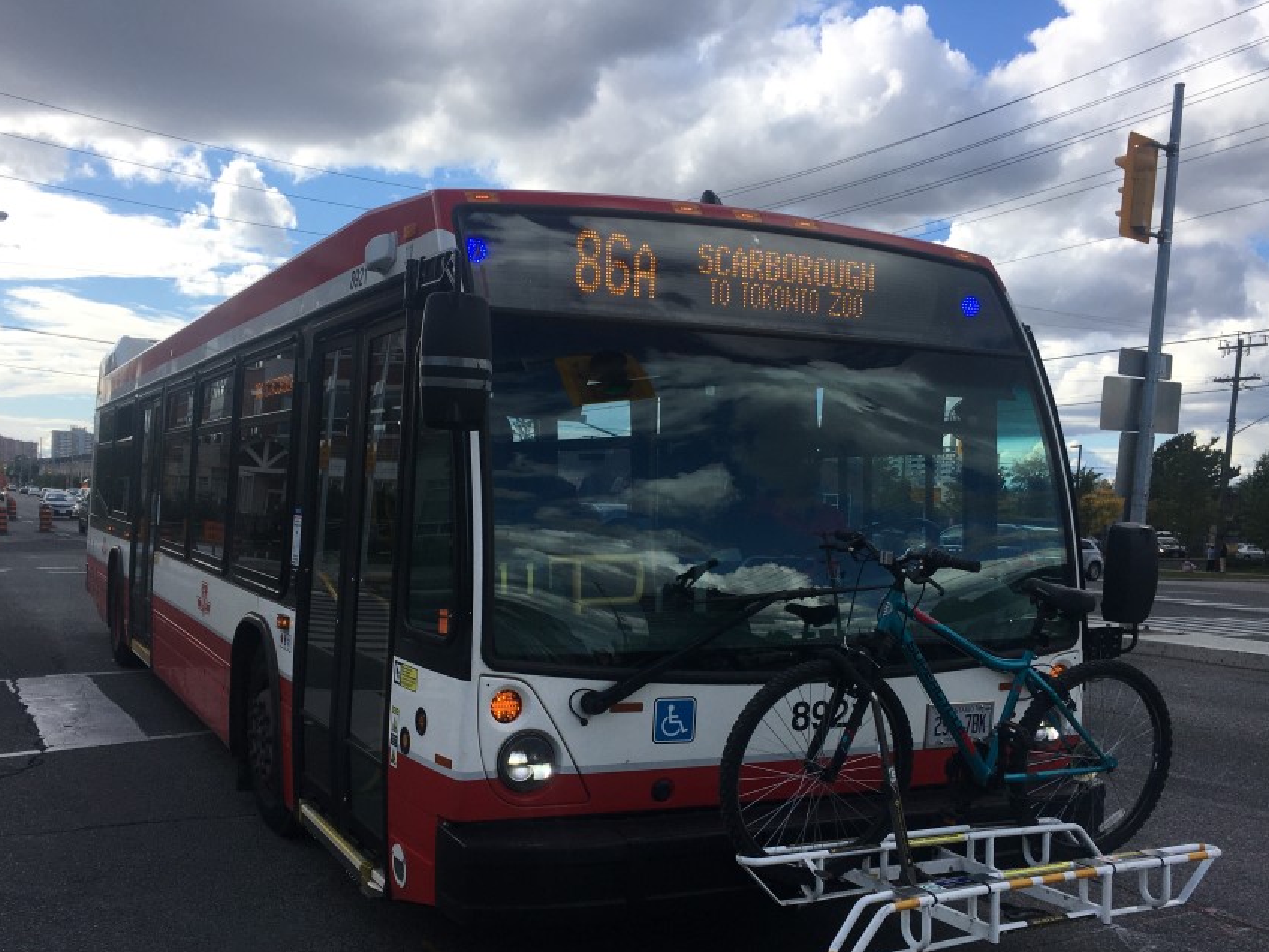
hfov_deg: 52.6
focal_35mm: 35
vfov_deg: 40.5
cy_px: 573
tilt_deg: -1.5
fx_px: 1283
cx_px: 591
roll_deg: -2.4
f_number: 2.2
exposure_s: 1/1789
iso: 25
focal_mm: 4.15
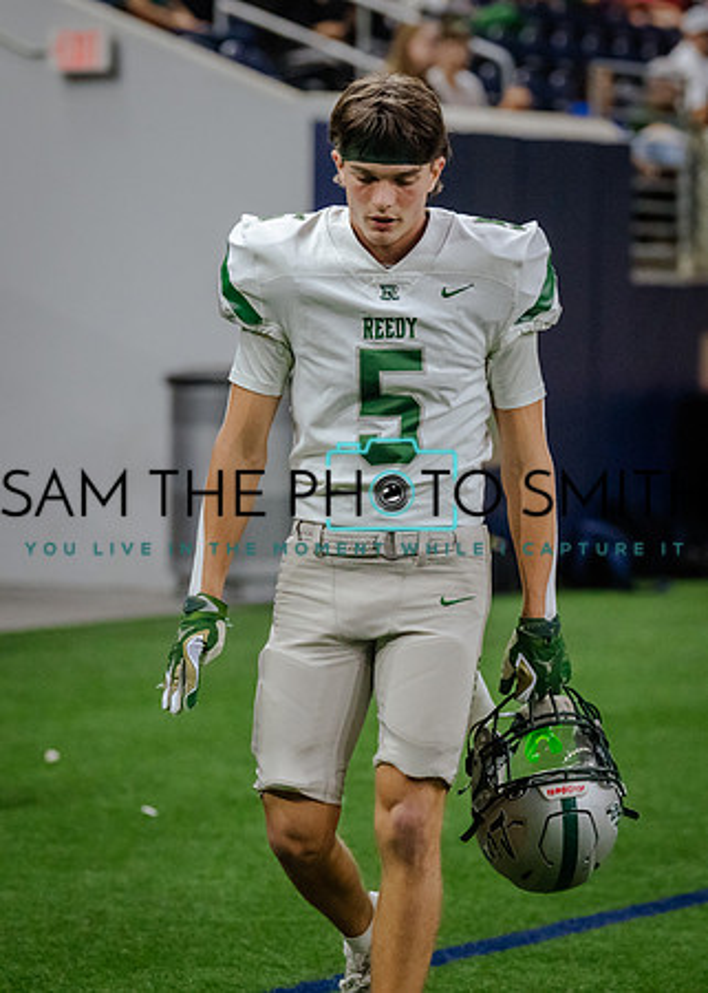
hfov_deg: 7.3
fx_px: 5519
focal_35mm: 196
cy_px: 426
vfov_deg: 10.3
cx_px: 302
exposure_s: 1/1250
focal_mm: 115
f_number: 2.8
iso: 3200
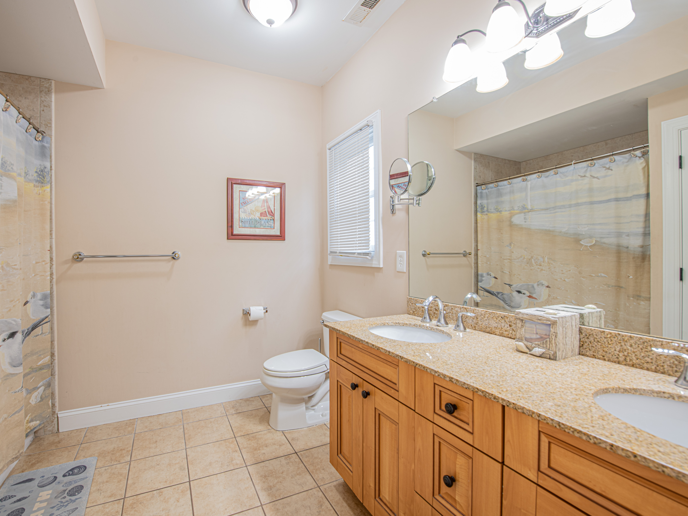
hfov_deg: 96.0
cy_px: 259
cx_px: 300
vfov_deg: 80.1
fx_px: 307
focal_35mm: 15
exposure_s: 1.3
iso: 64
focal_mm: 14
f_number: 9
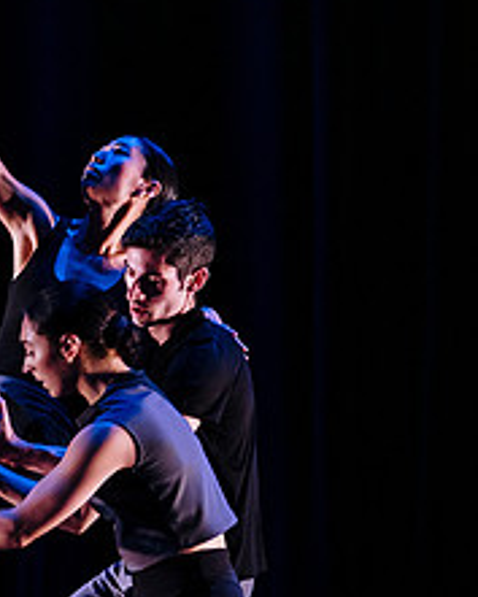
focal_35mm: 288
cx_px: -52
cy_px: 401
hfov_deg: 5.4
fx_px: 5089
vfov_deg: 6.7
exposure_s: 1/200
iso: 1600
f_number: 2.8
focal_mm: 102
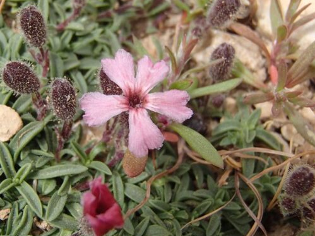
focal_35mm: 57
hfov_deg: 33.7
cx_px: 131
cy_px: 107
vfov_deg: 25.6
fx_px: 519
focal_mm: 6.64
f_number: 4.7
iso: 100
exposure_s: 1/640
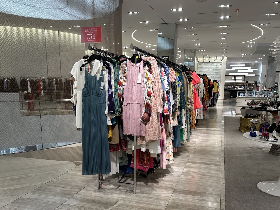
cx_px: 140
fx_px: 194
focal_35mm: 24
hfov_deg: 71.6
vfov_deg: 56.8
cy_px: 105
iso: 100
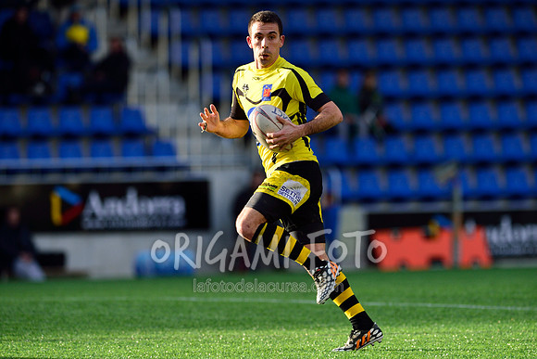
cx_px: 268
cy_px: 180
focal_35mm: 420
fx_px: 6266
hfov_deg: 4.9
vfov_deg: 3.3
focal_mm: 420
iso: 400
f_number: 5
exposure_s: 1/1250
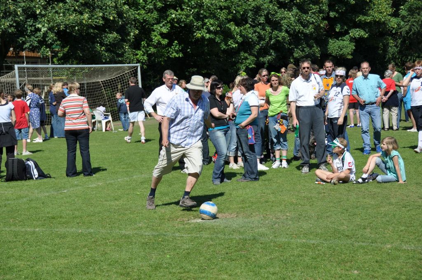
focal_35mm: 82
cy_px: 140
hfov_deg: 24.7
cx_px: 211
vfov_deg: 16.5
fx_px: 965
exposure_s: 1/1600
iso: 200
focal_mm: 55
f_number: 4.8
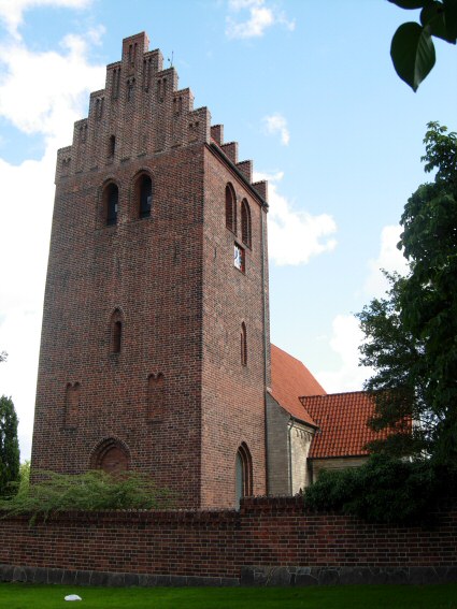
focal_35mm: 36
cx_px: 228
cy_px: 304
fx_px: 634
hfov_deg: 39.6
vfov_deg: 51.4
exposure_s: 1/166
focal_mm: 7.5
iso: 50
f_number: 4.8
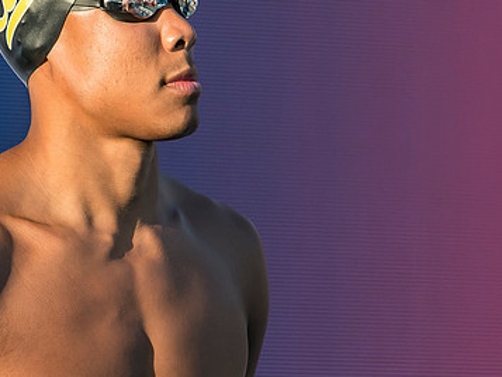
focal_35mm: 1204
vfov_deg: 1.2
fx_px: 17466
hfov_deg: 1.6
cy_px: 97
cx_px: 106
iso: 250
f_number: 3.5
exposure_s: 1/1250
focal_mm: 200
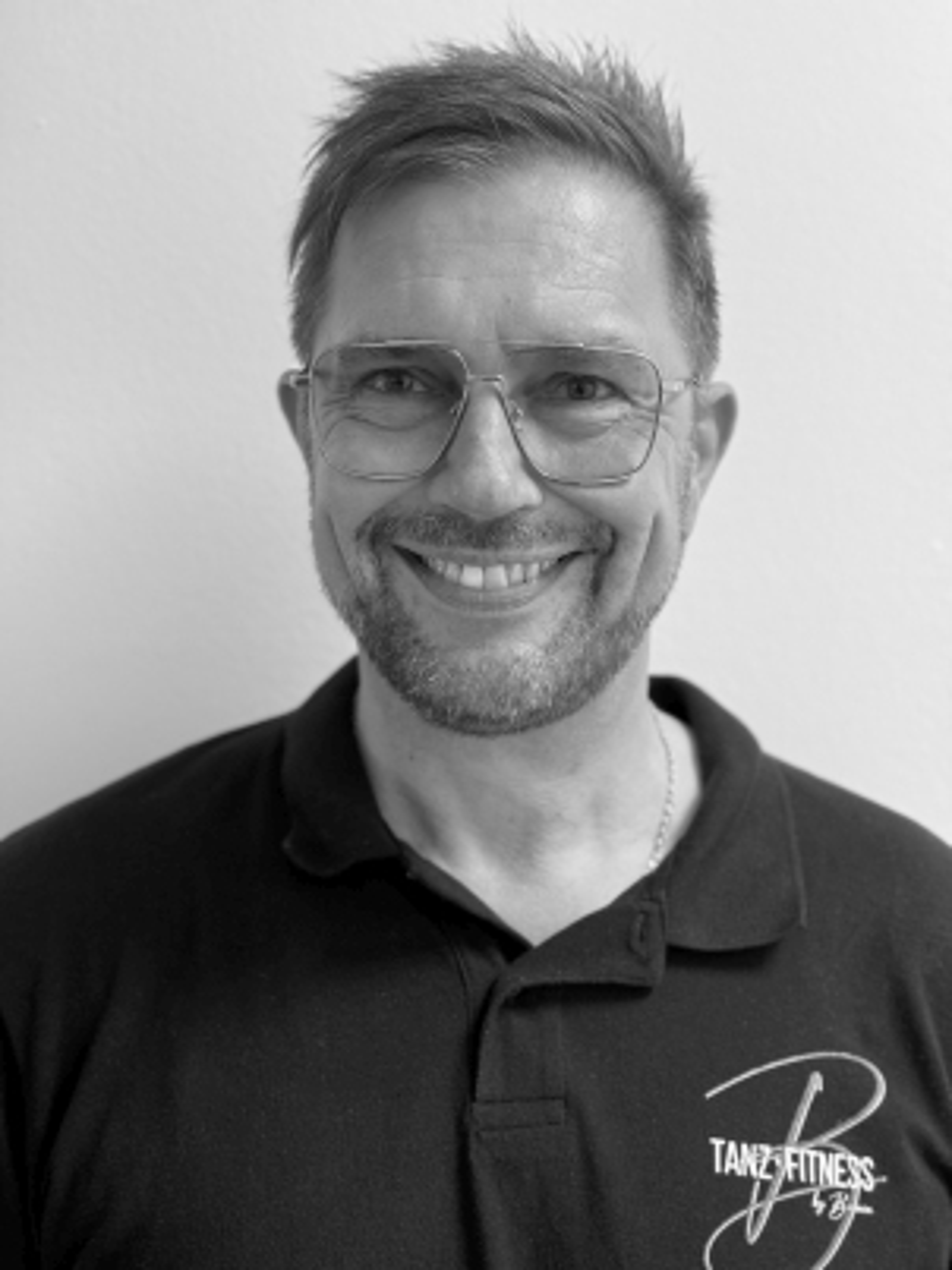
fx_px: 1761
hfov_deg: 30.3
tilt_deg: -6.6
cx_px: 476
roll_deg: +0.9
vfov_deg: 39.7
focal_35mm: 48
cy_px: 635
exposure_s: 1/51
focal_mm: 6.76
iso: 125
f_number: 1.78
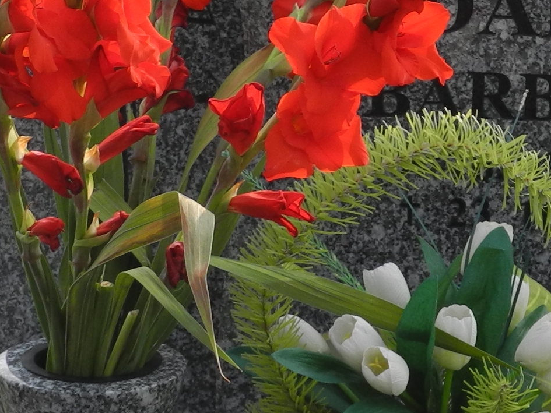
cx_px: 419
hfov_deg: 10.2
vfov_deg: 7.6
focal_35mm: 193
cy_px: 457
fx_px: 3072
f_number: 3.5
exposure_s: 1/500
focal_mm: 10.7
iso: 100
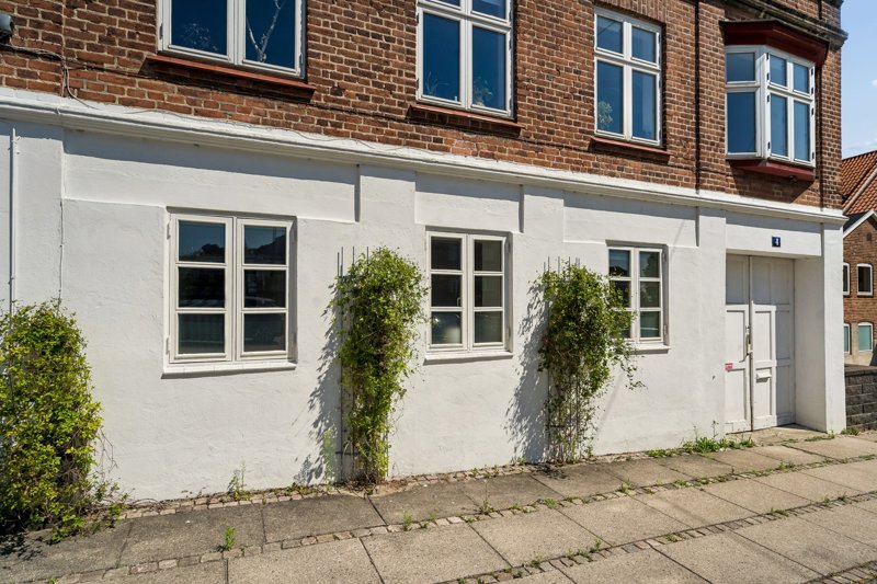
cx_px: 438
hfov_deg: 86.9
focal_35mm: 19
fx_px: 463
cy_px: 292
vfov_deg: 64.5
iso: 800
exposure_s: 1/8000
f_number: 7.1
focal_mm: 19
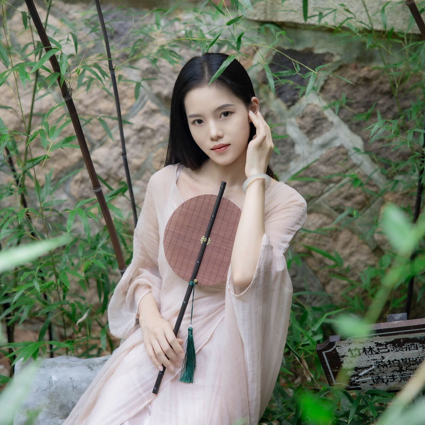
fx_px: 1250
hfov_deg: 19.3
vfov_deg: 19.3
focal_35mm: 90
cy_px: 173
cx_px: 214
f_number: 2.8
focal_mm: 70
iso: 200
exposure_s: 1/160
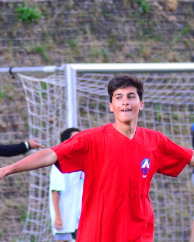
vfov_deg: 4.7
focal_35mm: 415
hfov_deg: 3.7
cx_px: 125
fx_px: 2980
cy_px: 156
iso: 800
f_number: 4.2
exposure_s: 1/250
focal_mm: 125
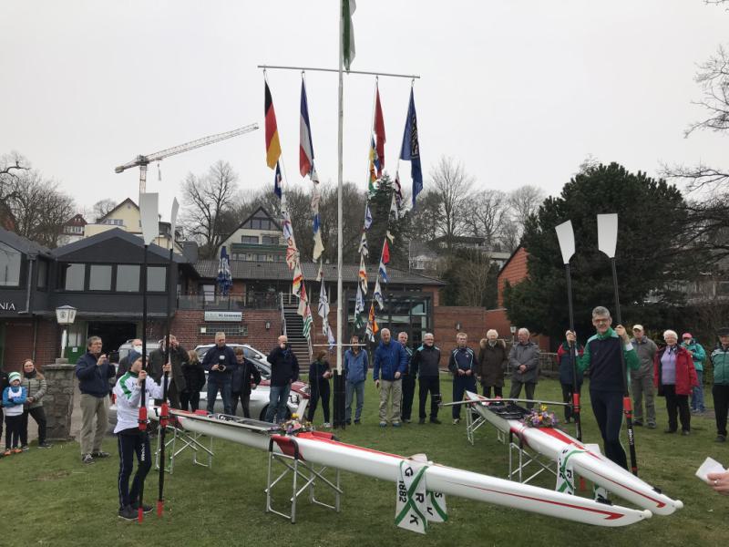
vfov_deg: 49.7
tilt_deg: +7.1
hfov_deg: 63.4
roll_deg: -0.2
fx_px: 590
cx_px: 364
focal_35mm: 28
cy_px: 274
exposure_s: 1/997
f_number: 1.8
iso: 20
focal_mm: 3.99
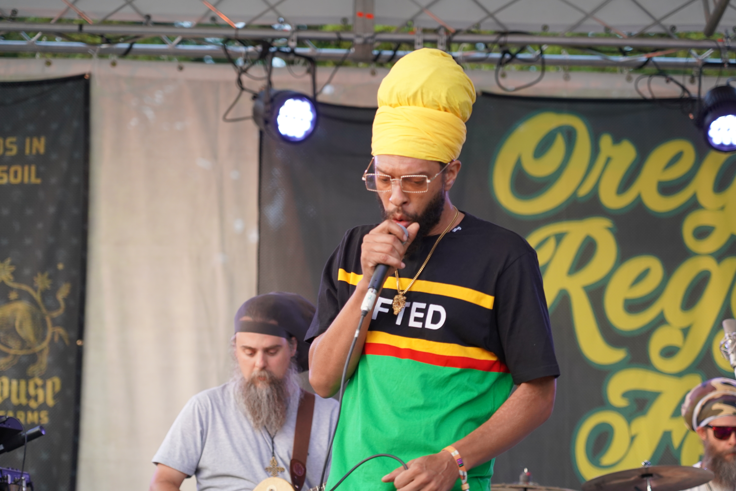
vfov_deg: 13.0
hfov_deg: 19.5
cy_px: 246
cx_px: 368
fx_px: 2146
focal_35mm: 105
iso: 1000
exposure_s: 1/160
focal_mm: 105
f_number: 4
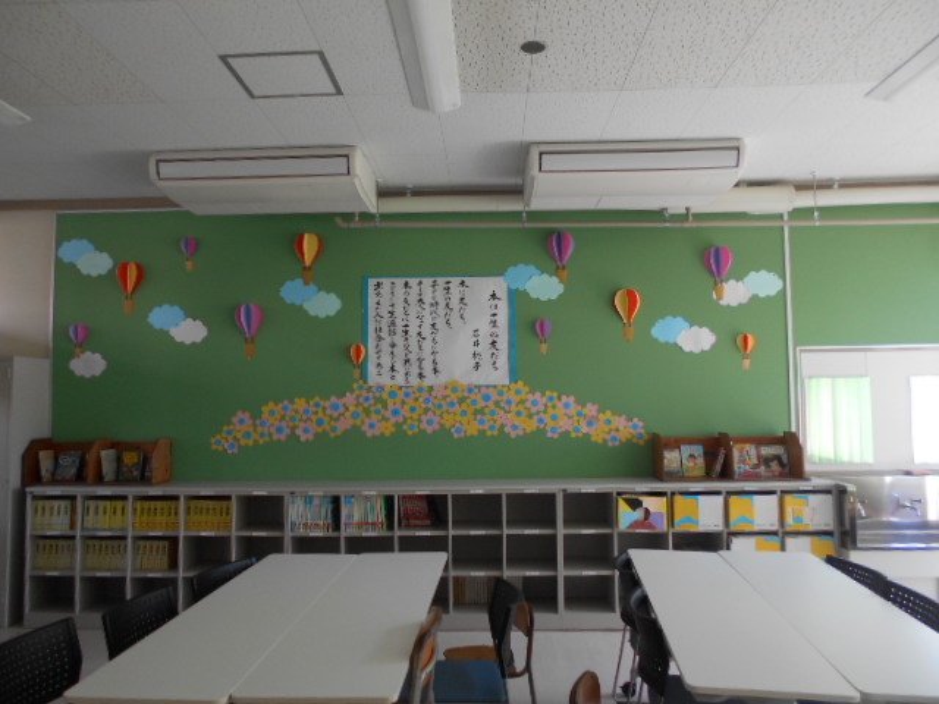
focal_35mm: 26
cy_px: 352
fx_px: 705
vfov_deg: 53.1
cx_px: 470
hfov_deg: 67.3
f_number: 3.2
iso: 100
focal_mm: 4.6
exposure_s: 1/30
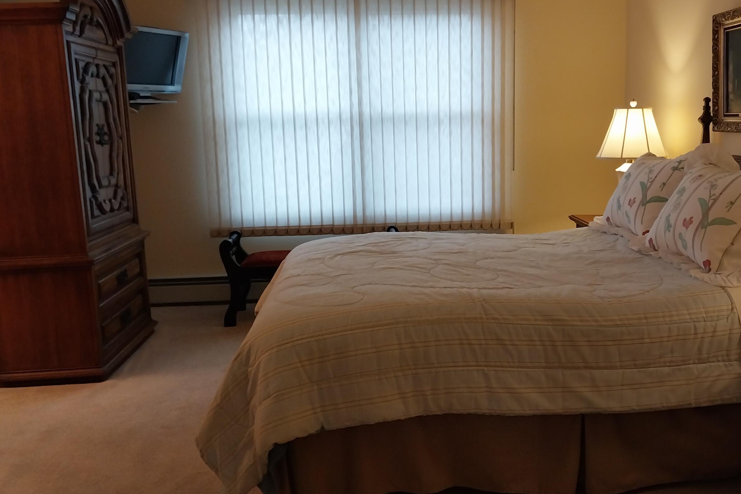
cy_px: 221
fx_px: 700
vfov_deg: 38.8
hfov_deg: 55.5
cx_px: 437
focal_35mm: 34
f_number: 1.8
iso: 200
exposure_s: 1/60
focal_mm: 4
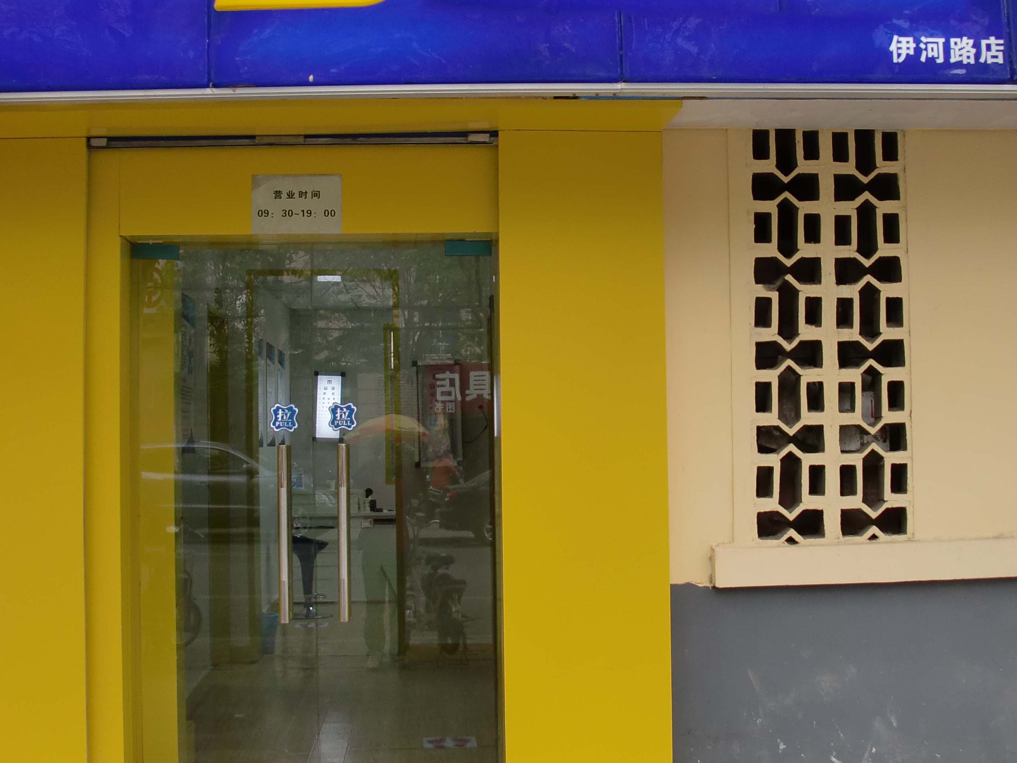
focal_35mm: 56
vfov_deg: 26.1
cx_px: 581
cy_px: 310
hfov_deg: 34.3
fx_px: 1645
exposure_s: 1/60
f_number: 2.8
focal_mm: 6.3
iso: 80
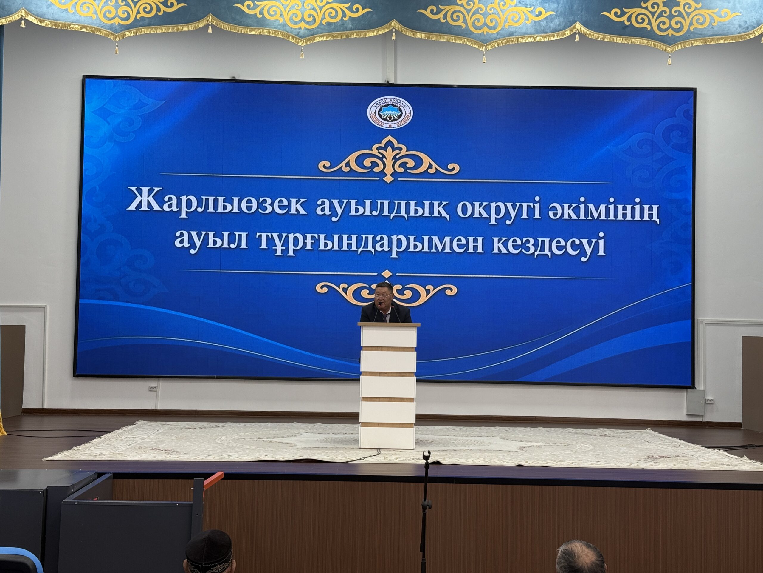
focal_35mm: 48
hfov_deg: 39.7
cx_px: 382
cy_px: 286
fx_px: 1058
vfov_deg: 30.3
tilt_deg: +3.9
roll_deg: -0.9
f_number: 1.78
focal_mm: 6.76
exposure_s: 1/51
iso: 50
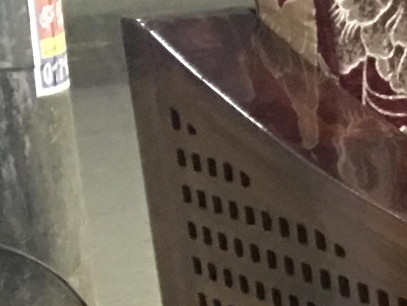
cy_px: 435
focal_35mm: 174
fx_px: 2046
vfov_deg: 8.4
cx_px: 1032
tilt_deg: -17.5
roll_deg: +1.6
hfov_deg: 9.8
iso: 125
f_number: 2.2
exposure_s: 1/4
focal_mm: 4.15
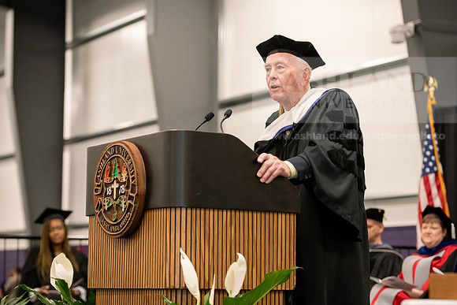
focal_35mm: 98
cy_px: 152
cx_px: 228
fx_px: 1244
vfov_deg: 14.0
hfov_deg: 20.8
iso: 3200
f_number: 3.5
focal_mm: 98
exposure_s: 1/200
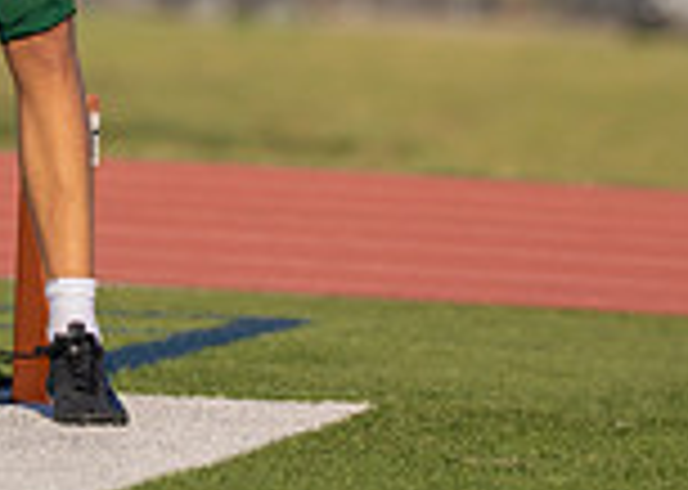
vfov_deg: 1.6
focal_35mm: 873
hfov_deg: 2.3
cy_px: -448
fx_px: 17043
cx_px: 108
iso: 250
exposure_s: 1/6400
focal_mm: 200
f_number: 2.8
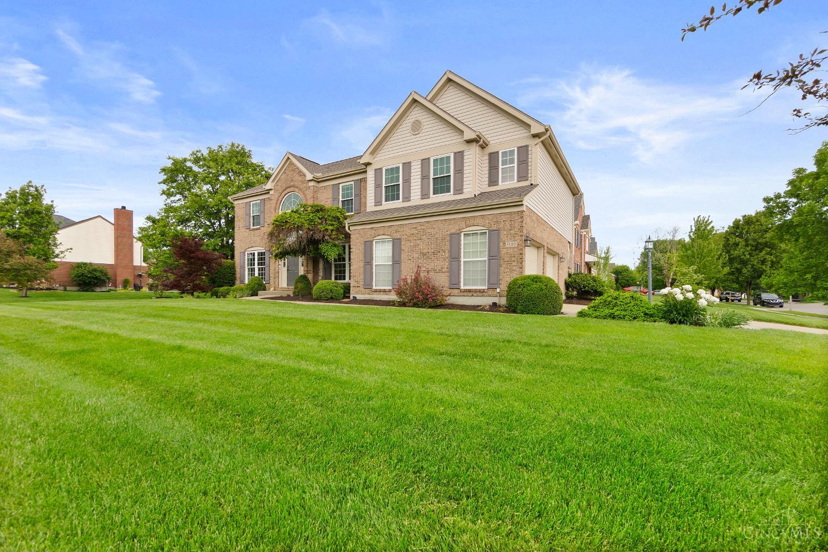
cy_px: 276
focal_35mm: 15
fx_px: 345
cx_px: 414
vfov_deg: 77.3
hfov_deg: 100.4
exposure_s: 1/30
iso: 400
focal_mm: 10
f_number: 4.5
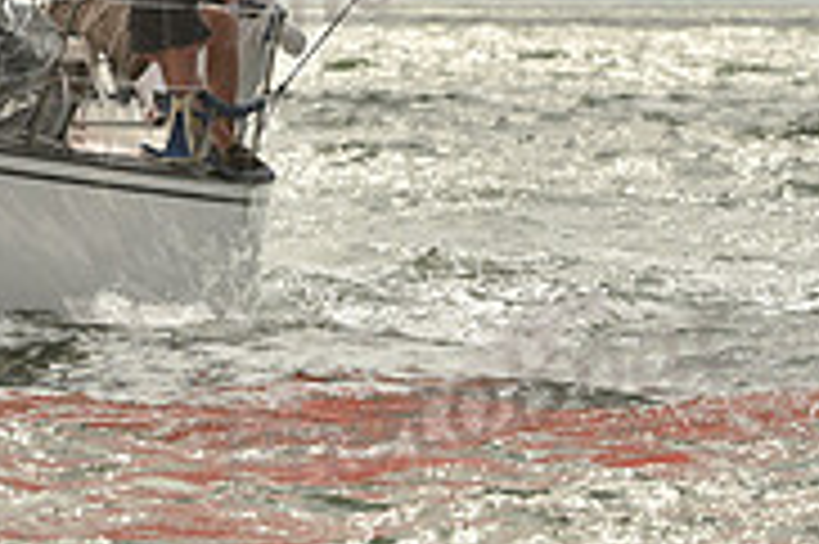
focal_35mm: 892
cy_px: -241
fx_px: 20274
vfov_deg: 1.5
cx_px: -14
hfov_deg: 2.3
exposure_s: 1/1250
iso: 400
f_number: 10
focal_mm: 280
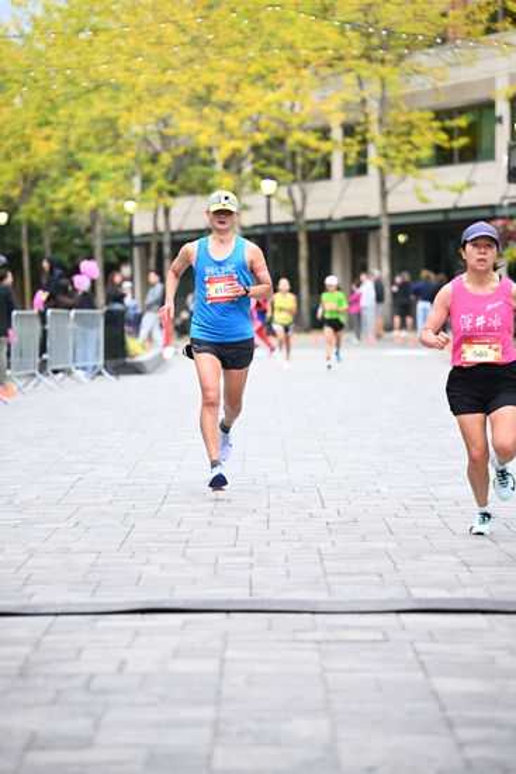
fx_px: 2686
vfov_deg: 16.4
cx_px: 258
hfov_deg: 11.0
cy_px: 387
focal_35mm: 125
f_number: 2.8
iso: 1250
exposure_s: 1/1250
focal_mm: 125
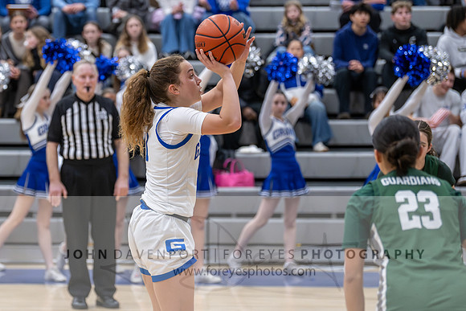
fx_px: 2079
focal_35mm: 161
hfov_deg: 12.8
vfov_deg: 8.6
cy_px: 163
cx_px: 157
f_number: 2.8
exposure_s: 1/1000
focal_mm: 120
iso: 6400
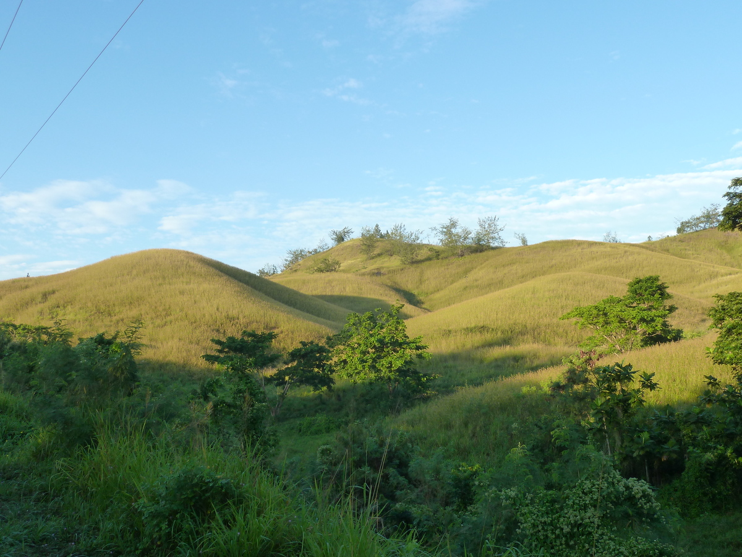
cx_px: 371
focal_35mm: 35
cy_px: 278
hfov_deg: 52.6
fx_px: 750
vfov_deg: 40.7
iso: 125
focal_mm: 5.7
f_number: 4
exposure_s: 1/200
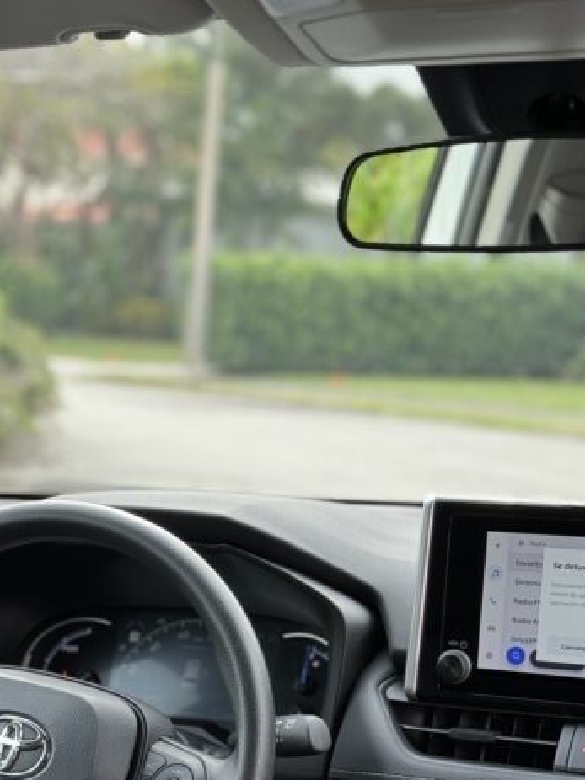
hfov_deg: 17.7
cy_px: 630
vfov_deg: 23.2
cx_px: 184
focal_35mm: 83
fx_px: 1871
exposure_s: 1/372
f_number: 1.78
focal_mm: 6.86
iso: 64
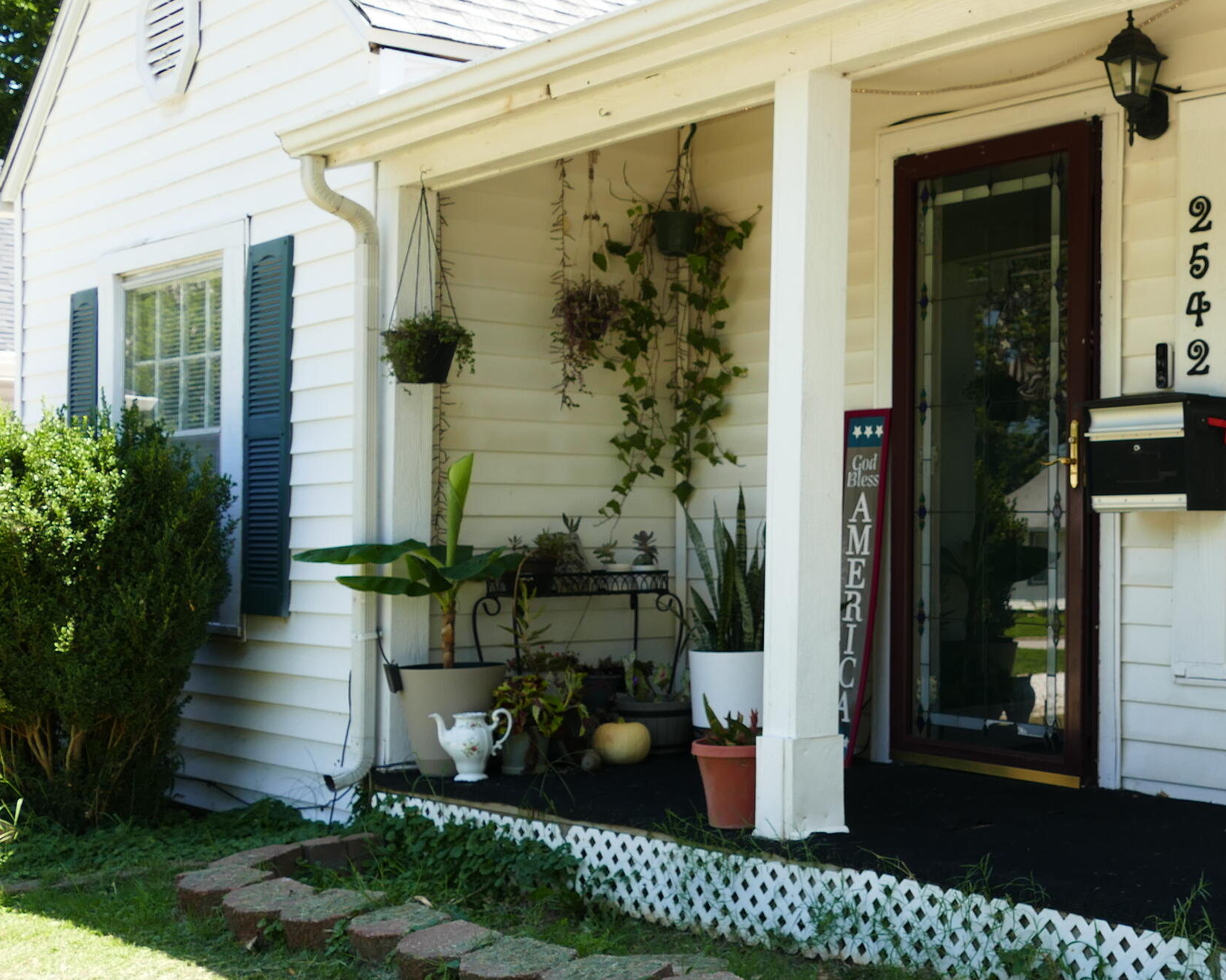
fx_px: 1851
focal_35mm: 51
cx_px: 1105
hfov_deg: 34.6
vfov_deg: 29.6
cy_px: 567
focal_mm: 10.85
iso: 125
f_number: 3
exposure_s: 1/400
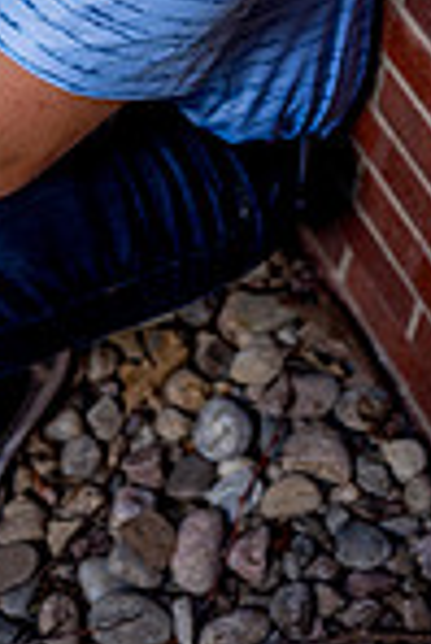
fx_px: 1523
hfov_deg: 15.6
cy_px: -231
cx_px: -74
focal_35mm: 85
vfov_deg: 21.3
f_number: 2.8
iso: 100
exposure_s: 1/160
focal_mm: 28
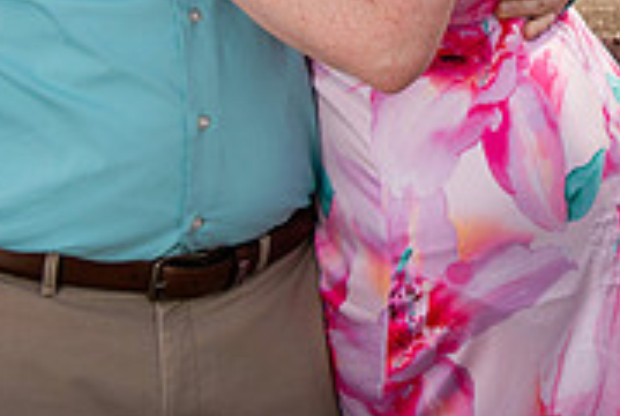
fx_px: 2122
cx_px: 592
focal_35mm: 123
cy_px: -251
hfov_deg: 16.3
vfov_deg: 10.7
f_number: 4
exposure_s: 1/2500
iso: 200
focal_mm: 38
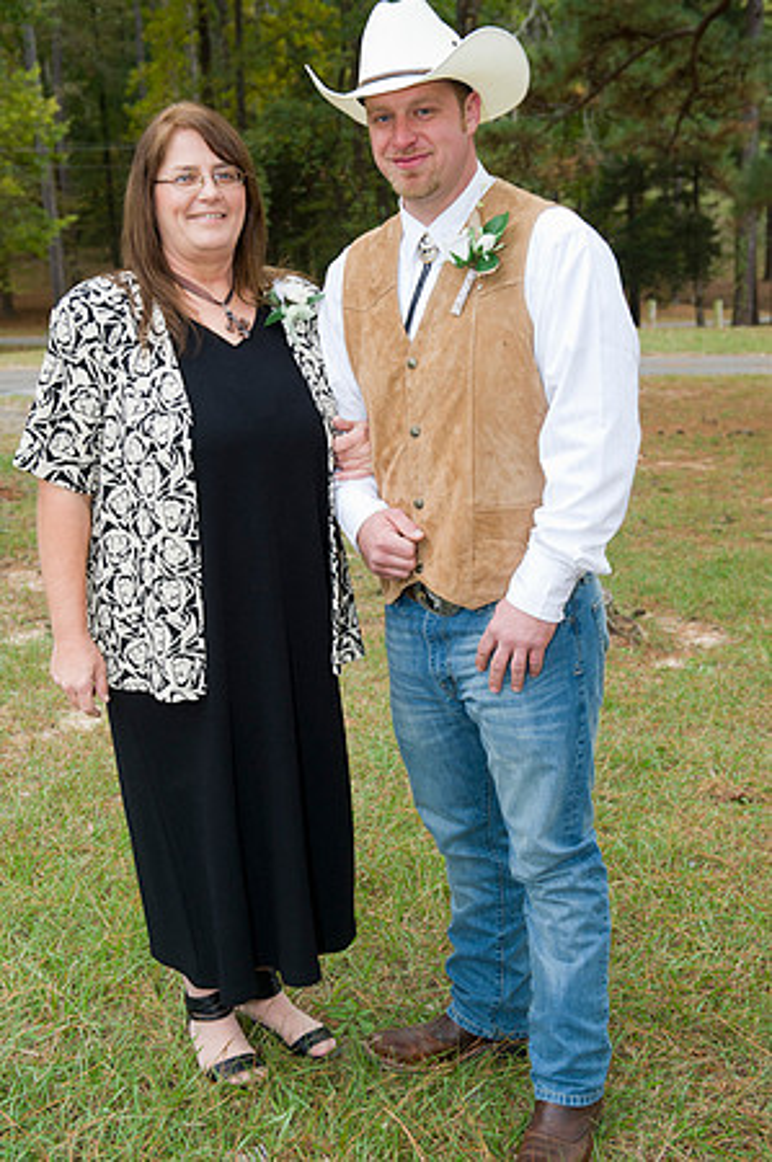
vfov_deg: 39.6
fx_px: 1612
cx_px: 386
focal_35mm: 50
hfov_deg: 26.9
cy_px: 581
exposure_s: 1/125
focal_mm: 50
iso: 640
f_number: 5.6
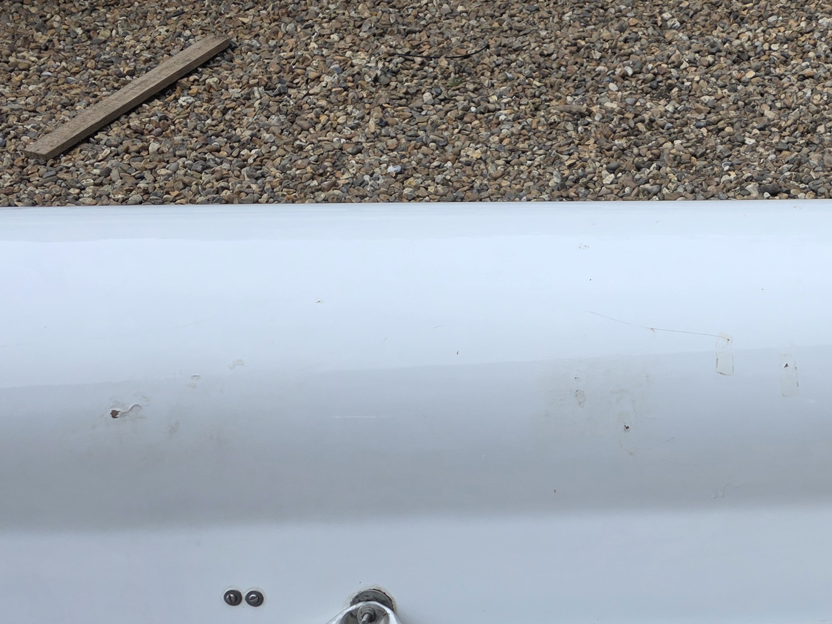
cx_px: 808
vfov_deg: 25.3
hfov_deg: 31.5
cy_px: 475
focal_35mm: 57
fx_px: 1370
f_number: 1.7
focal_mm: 6.3
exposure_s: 1/359
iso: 32
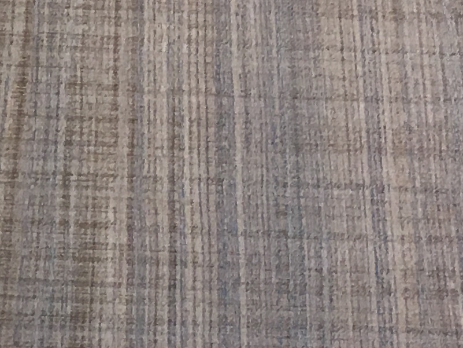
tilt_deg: -73.1
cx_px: -84
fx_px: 1953
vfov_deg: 10.1
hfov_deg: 13.2
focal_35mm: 146
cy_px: 344
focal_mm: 4.15
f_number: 2.2
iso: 100
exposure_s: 1/33
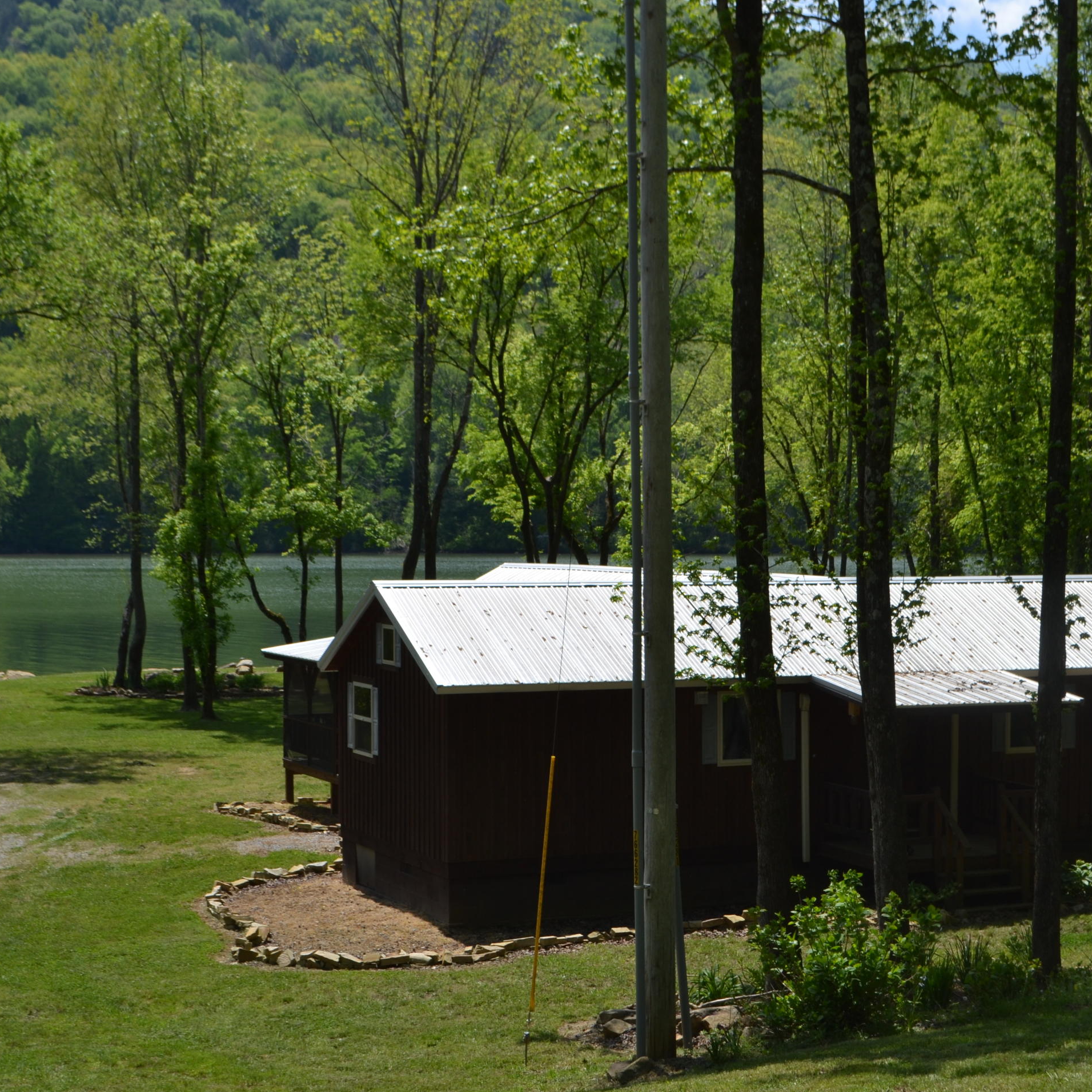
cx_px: 593
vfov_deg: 25.4
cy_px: 562
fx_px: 2427
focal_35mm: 68
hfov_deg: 25.3
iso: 100
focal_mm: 34
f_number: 8
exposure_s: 1/250
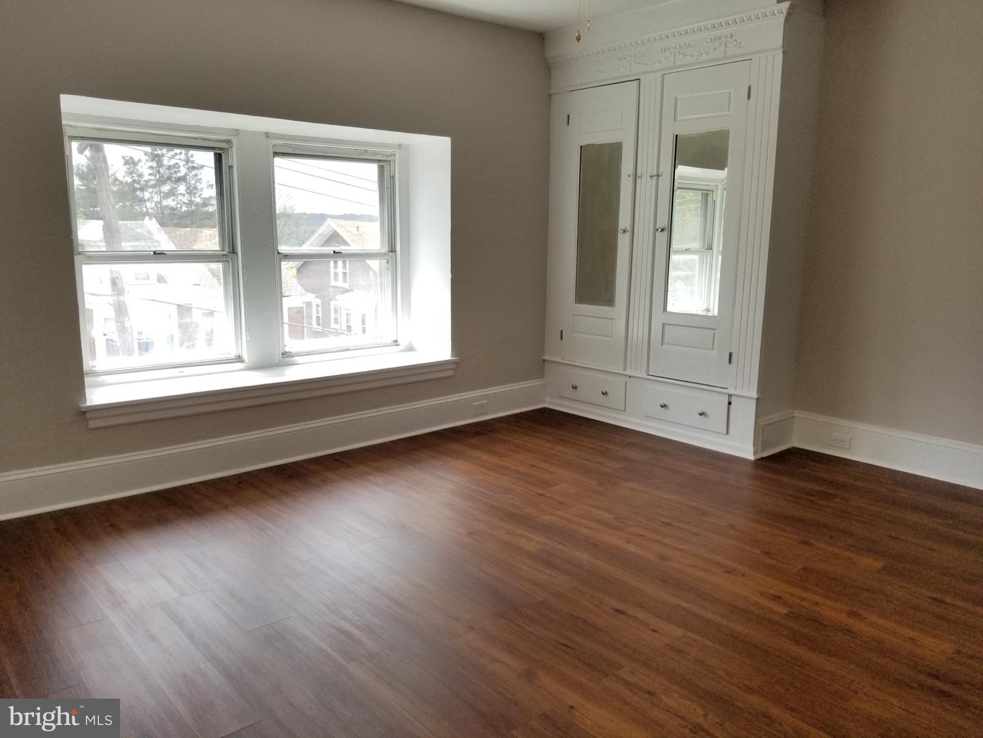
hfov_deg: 67.3
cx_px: 492
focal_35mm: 26
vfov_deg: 53.1
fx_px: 738
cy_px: 369
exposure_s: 1/363
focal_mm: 4.3
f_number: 1.7
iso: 50
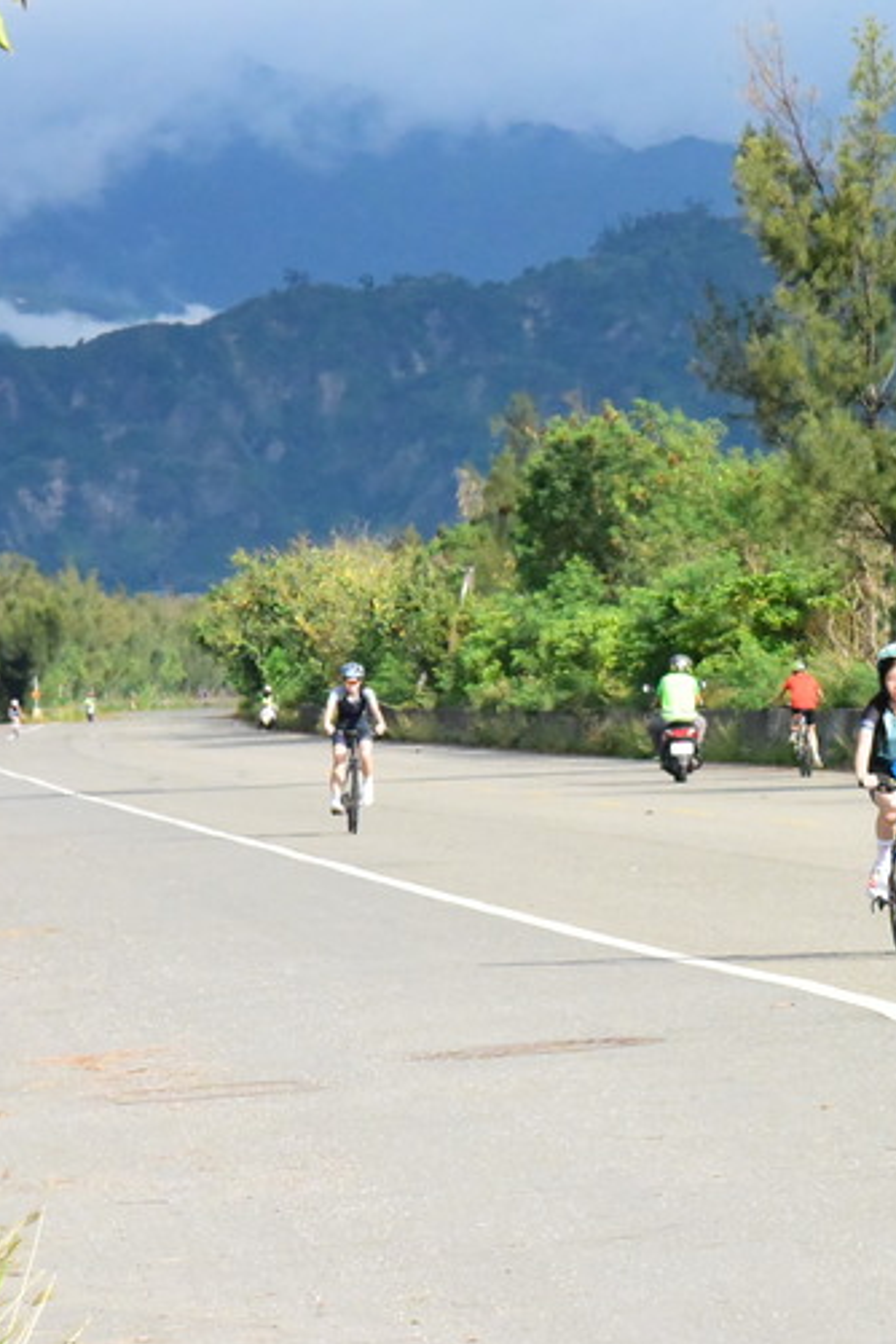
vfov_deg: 8.0
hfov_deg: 5.3
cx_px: 893
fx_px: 9594
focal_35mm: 257
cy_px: 696
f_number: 18
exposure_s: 1/4000
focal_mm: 165
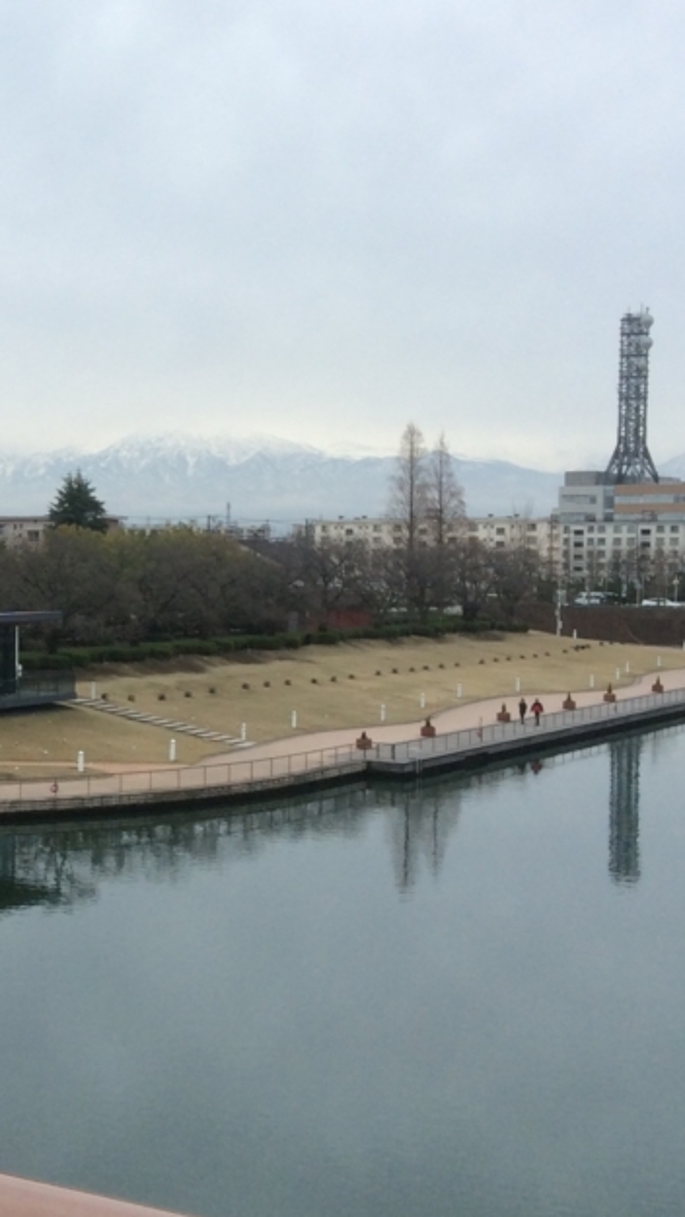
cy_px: 627
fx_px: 1839
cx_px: 20
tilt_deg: -3.1
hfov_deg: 20.5
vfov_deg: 36.6
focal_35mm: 57
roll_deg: -0.3
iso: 32
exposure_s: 1/330
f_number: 2.4
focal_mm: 3.3
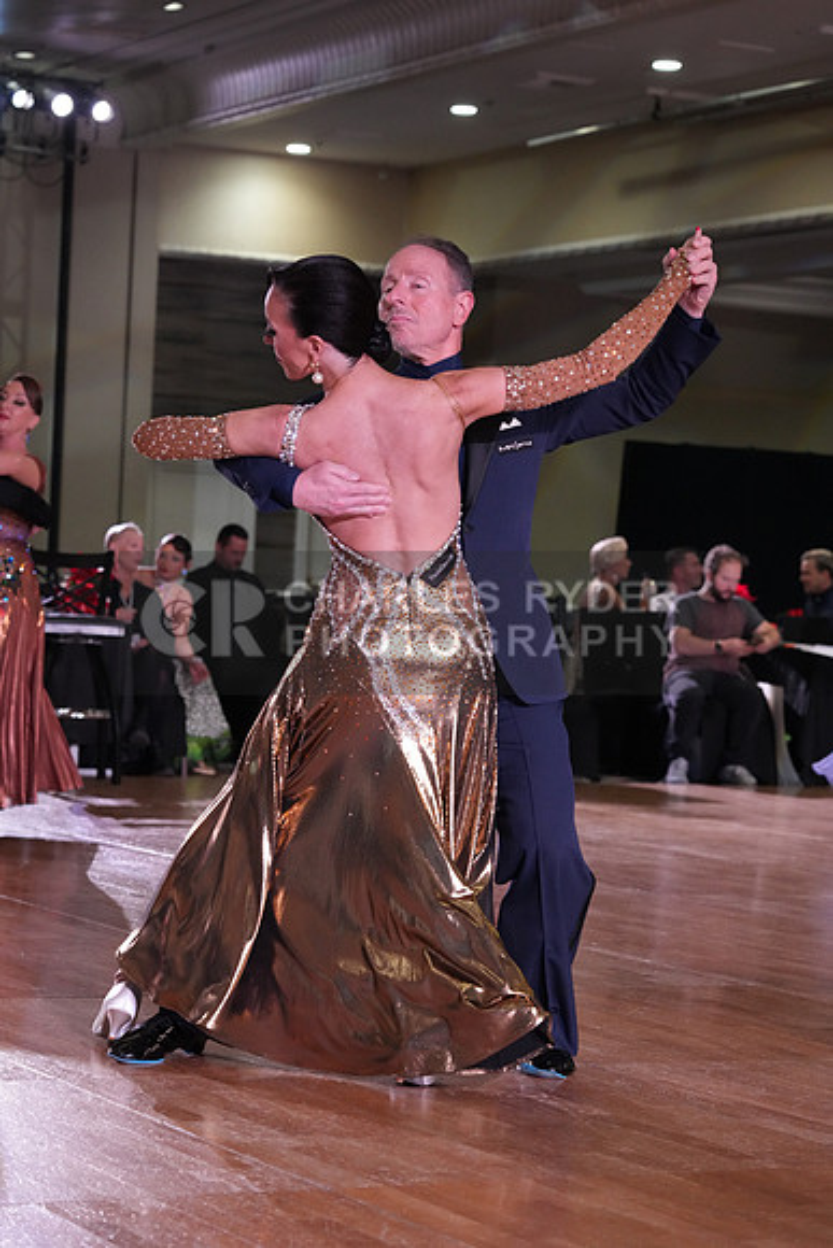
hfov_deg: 14.7
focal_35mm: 93
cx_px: 416
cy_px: 624
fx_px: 3226
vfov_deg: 21.9
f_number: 5.6
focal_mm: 93
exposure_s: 1/320
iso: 5000
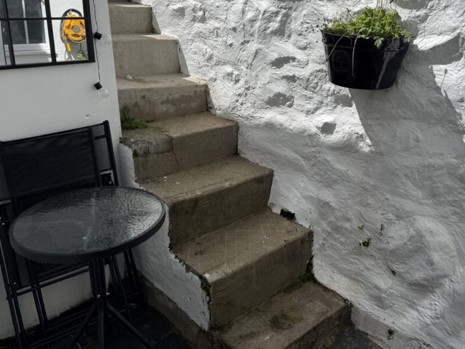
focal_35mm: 31
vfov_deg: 45.0
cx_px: 242
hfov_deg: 58.3
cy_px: 126
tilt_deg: -13.0
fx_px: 416
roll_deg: +0.7
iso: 80
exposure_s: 1/7353
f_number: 1.78
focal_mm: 6.76
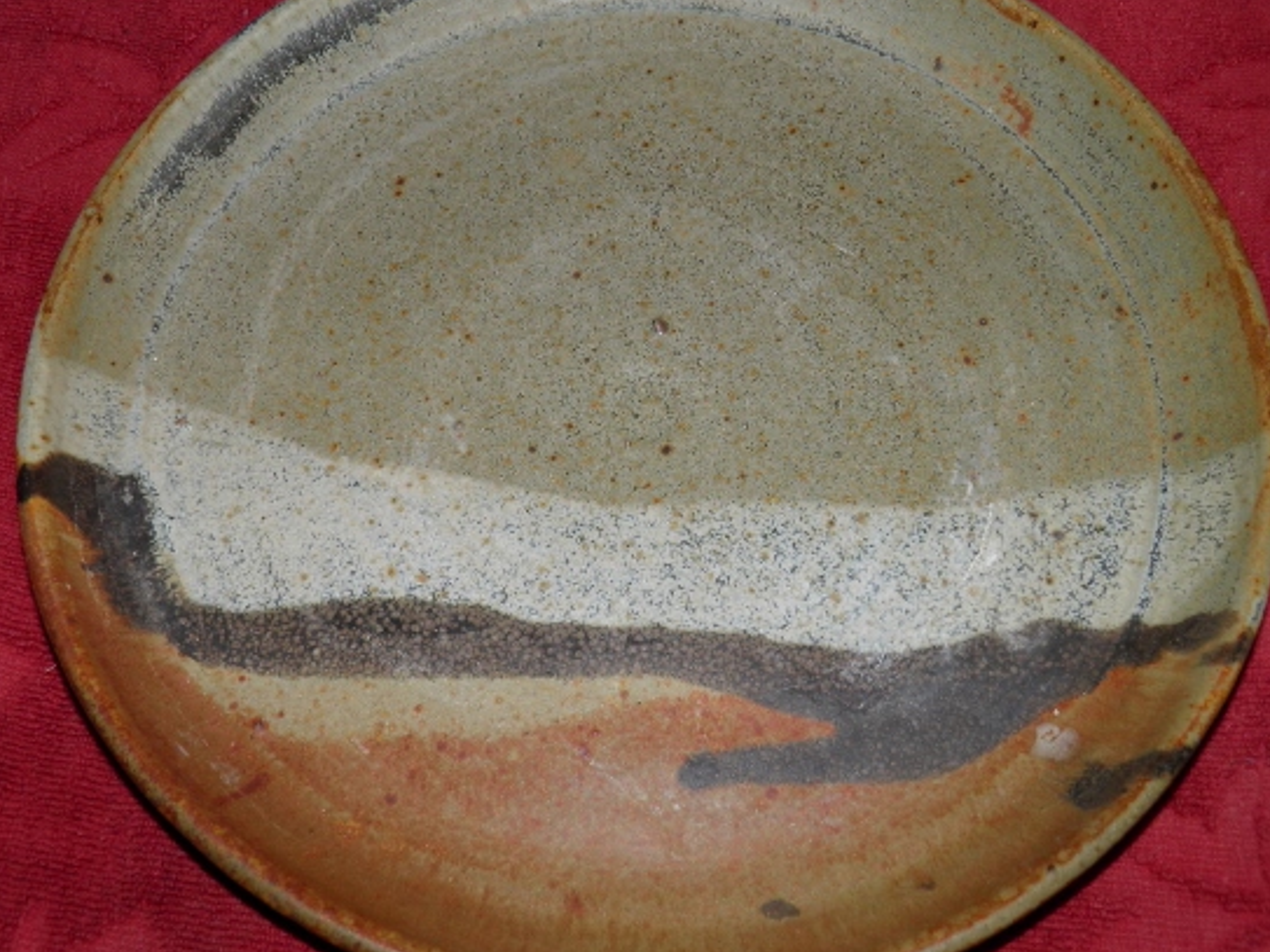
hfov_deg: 41.2
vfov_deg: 31.5
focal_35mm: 46
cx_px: 606
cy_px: 470
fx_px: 1687
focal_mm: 7.1
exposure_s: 1/60
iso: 100
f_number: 3.2
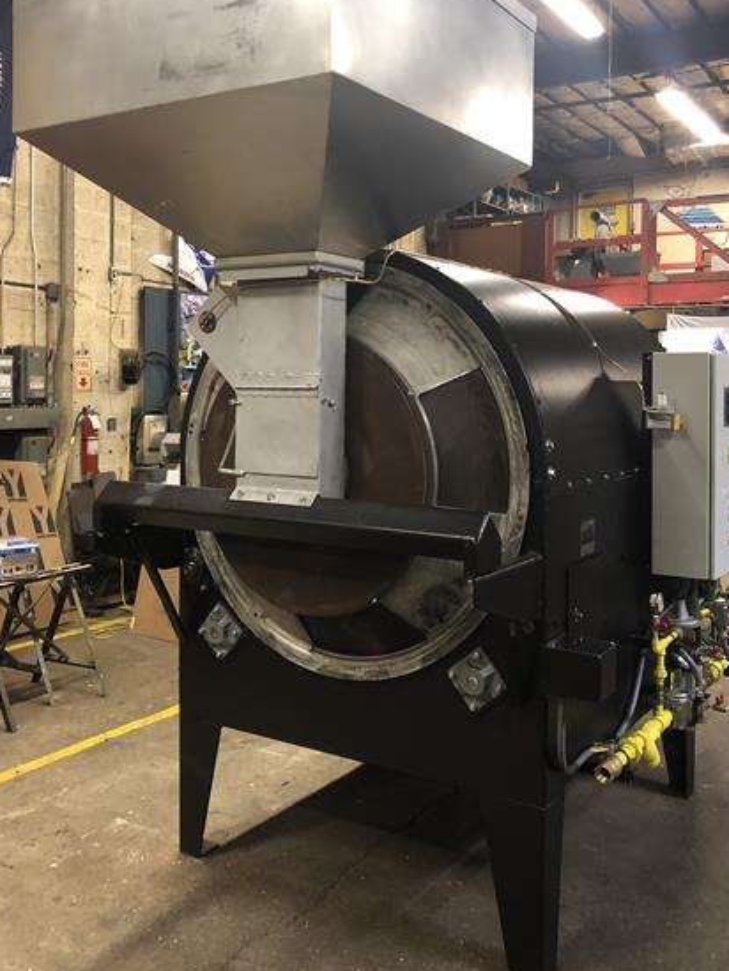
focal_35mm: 34
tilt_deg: +0.4
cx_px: 398
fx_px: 954
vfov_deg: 53.7
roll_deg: -1.4
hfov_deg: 41.8
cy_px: 408
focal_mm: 4
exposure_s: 1/7
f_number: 1.8
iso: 100
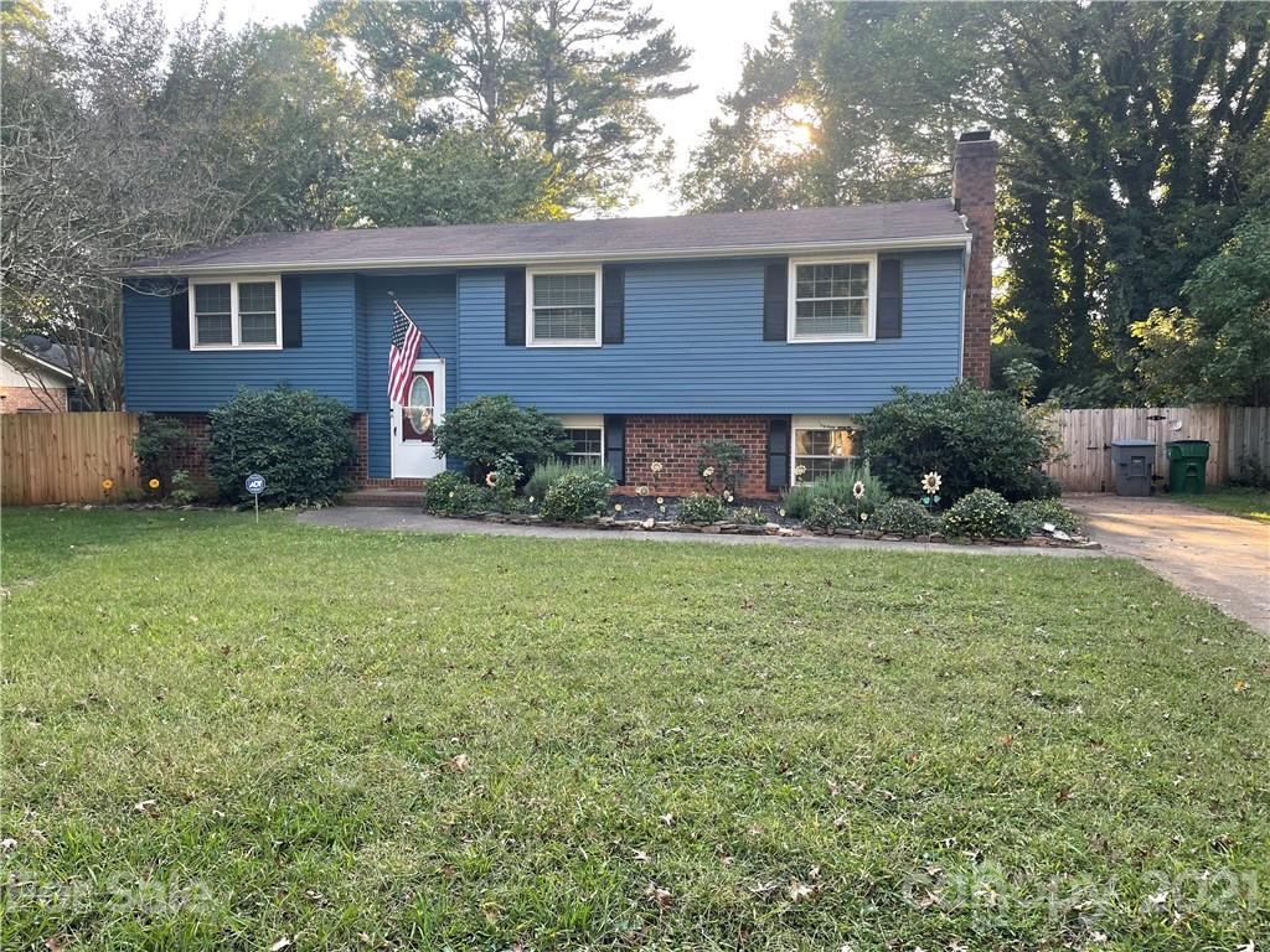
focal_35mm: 26
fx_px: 954
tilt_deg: -1.0
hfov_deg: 67.3
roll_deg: +0.3
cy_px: 476
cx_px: 635
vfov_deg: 53.1
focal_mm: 4.2
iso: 32
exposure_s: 1/123
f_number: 1.6
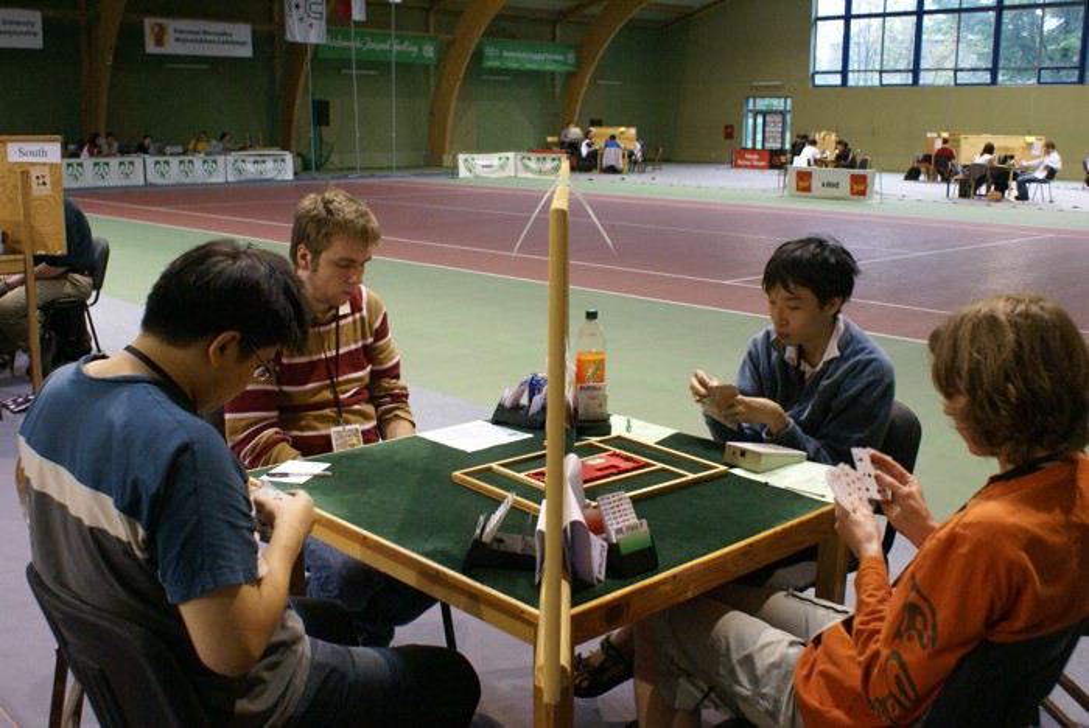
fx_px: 1090
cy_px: 364
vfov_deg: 36.9
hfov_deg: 53.1
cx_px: 544
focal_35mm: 36
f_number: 5.6
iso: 800
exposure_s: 1/30
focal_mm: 24
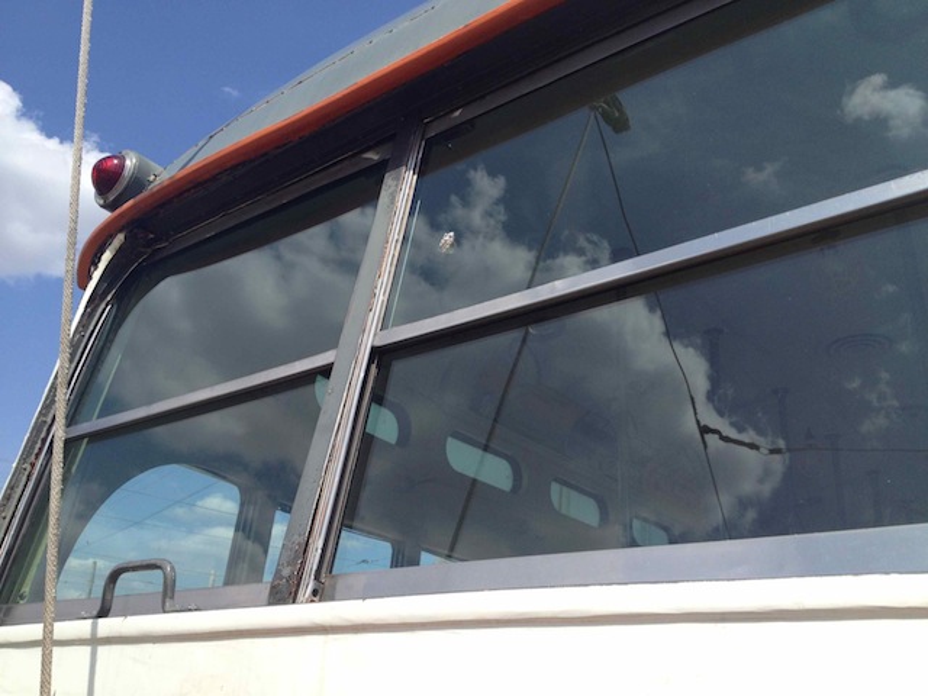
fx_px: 938
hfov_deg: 52.6
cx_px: 464
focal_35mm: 35
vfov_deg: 40.7
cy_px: 348
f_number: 2.4
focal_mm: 4.28
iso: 50
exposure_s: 1/1577
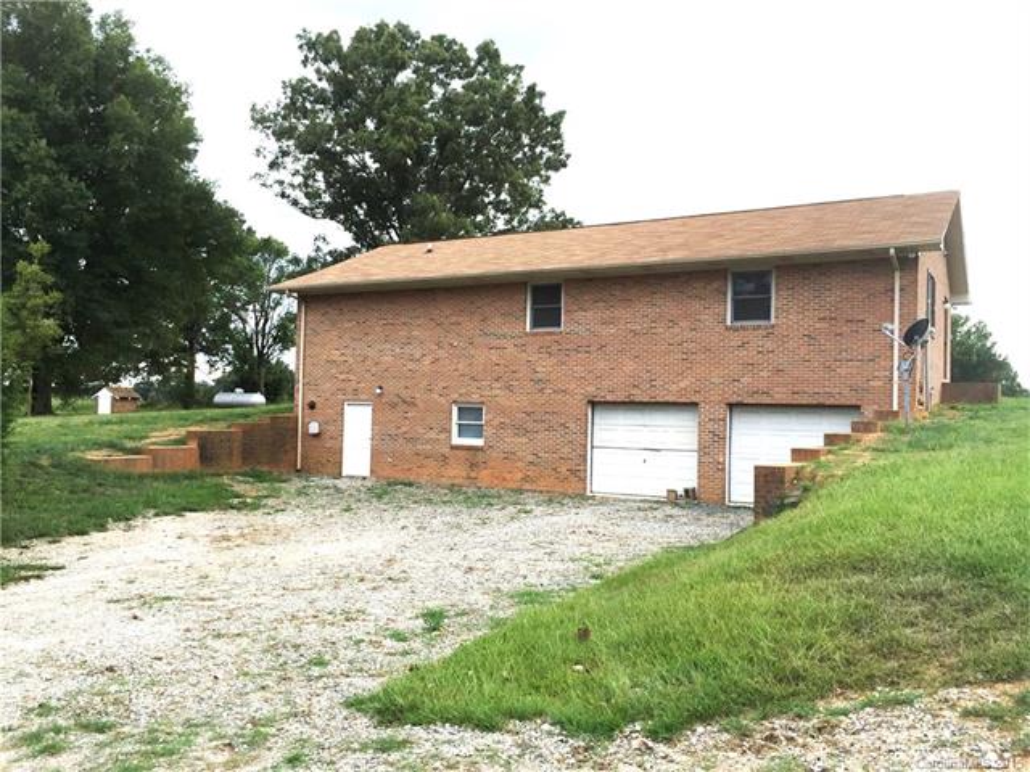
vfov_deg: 48.2
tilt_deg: +1.3
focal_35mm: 29
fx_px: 863
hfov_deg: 61.7
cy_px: 386
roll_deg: -1.4
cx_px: 515
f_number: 2.2
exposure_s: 1/989
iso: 32
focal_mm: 4.15
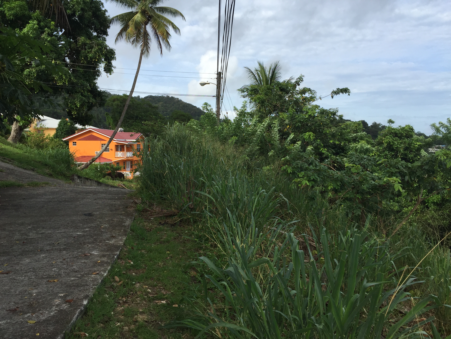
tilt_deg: -3.1
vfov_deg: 48.2
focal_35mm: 29
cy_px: 170
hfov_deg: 61.7
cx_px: 226
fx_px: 378
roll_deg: -1.9
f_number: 2.2
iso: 32
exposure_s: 1/1582
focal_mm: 4.15
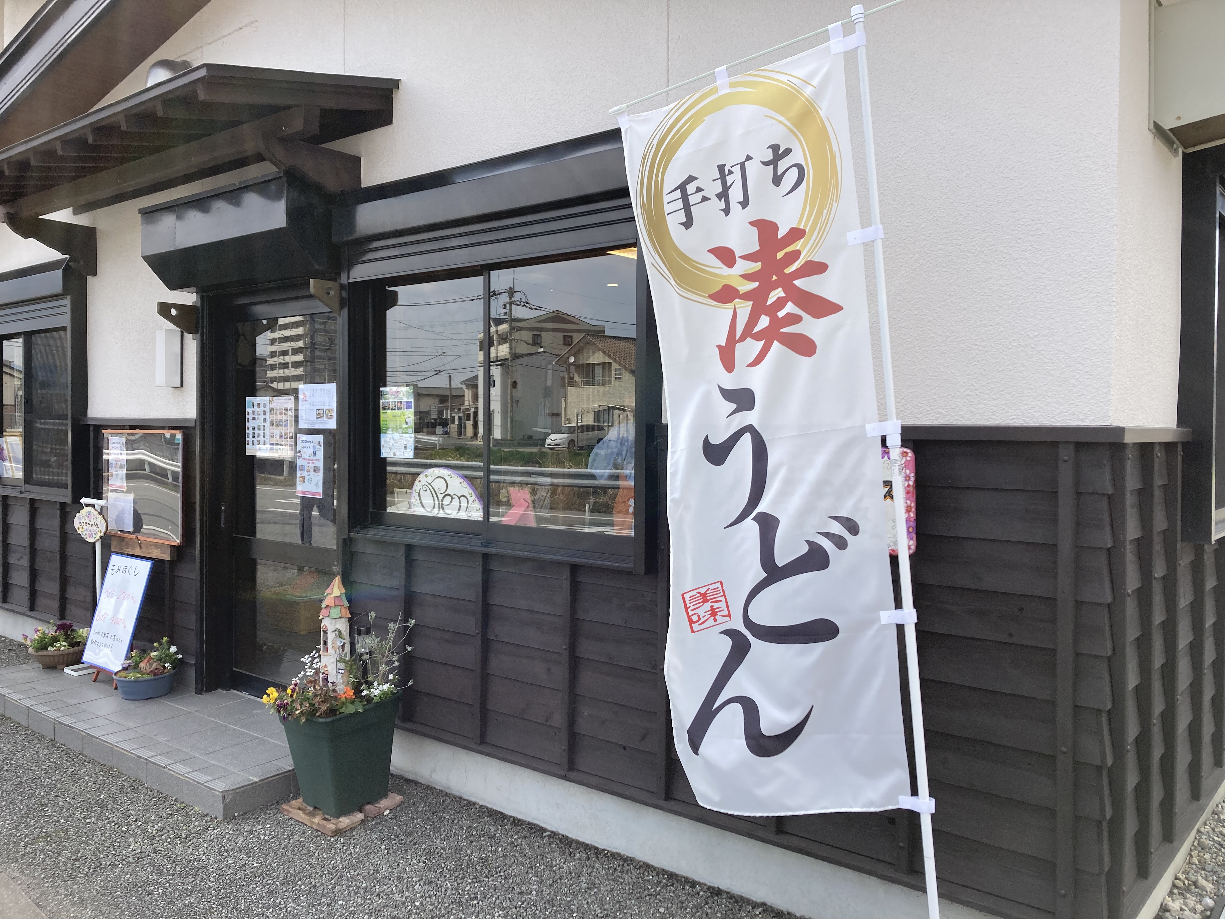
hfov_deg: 63.4
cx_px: 612
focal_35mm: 28
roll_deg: +1.2
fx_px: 991
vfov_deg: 49.7
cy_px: 460
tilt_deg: +0.4
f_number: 1.8
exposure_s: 1/813
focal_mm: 3.99
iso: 20
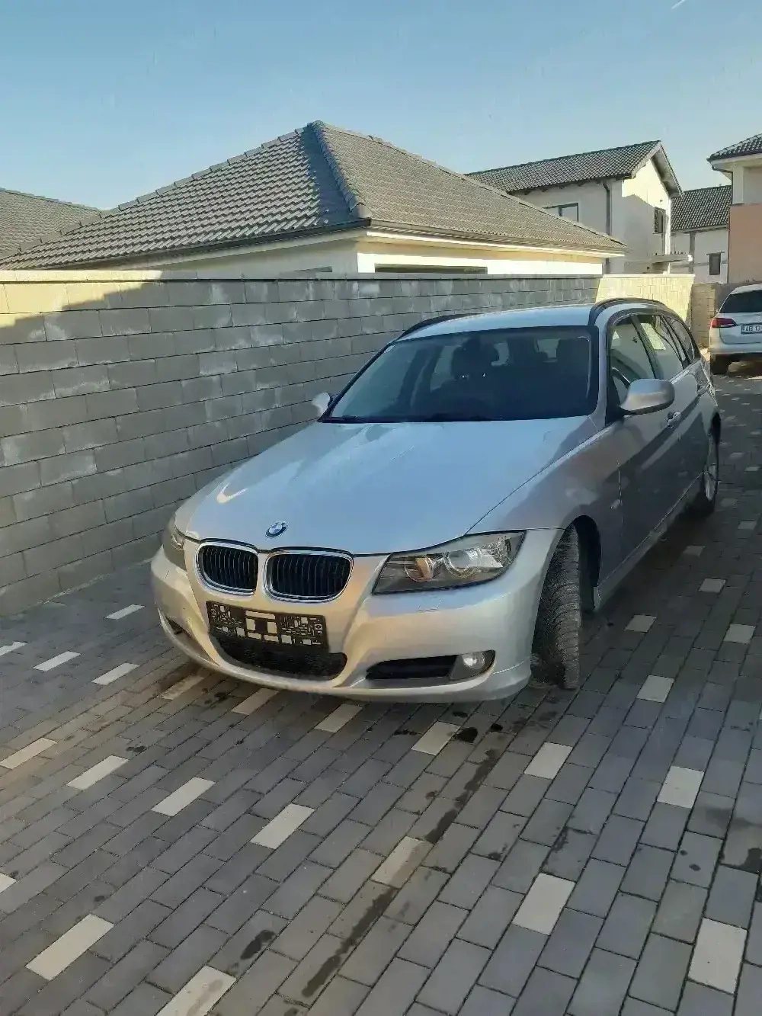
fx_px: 792
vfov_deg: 65.3
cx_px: 381
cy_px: 508
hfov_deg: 51.4
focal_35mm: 27
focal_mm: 3.93
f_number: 1.7
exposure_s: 1/263
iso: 40
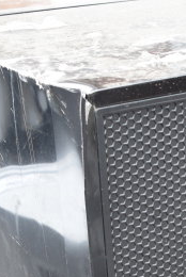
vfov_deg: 14.9
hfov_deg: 10.0
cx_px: 316
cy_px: 351
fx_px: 1018
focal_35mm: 132
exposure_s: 1/100
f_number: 5
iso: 200
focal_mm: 25
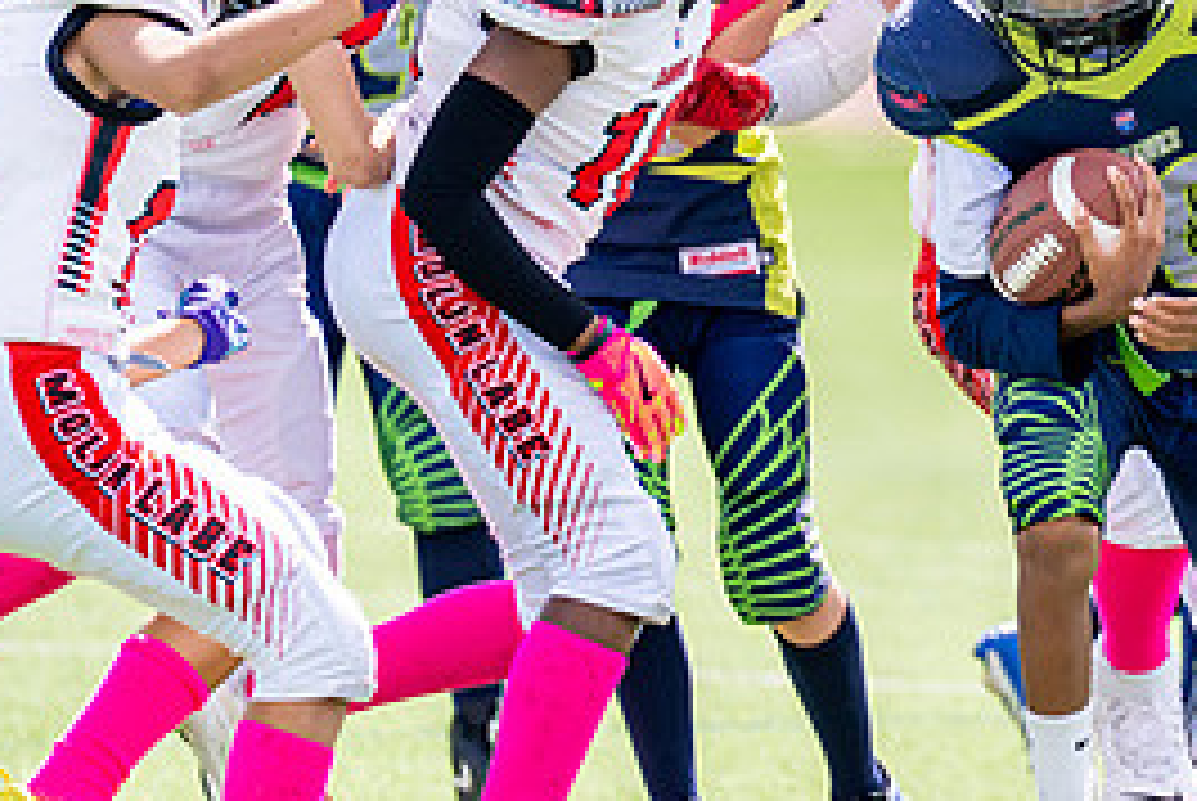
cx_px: 1306
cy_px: 159
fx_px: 23766
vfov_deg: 1.9
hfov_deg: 2.9
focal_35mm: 714
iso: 250
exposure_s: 1/4000
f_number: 2.8
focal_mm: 200
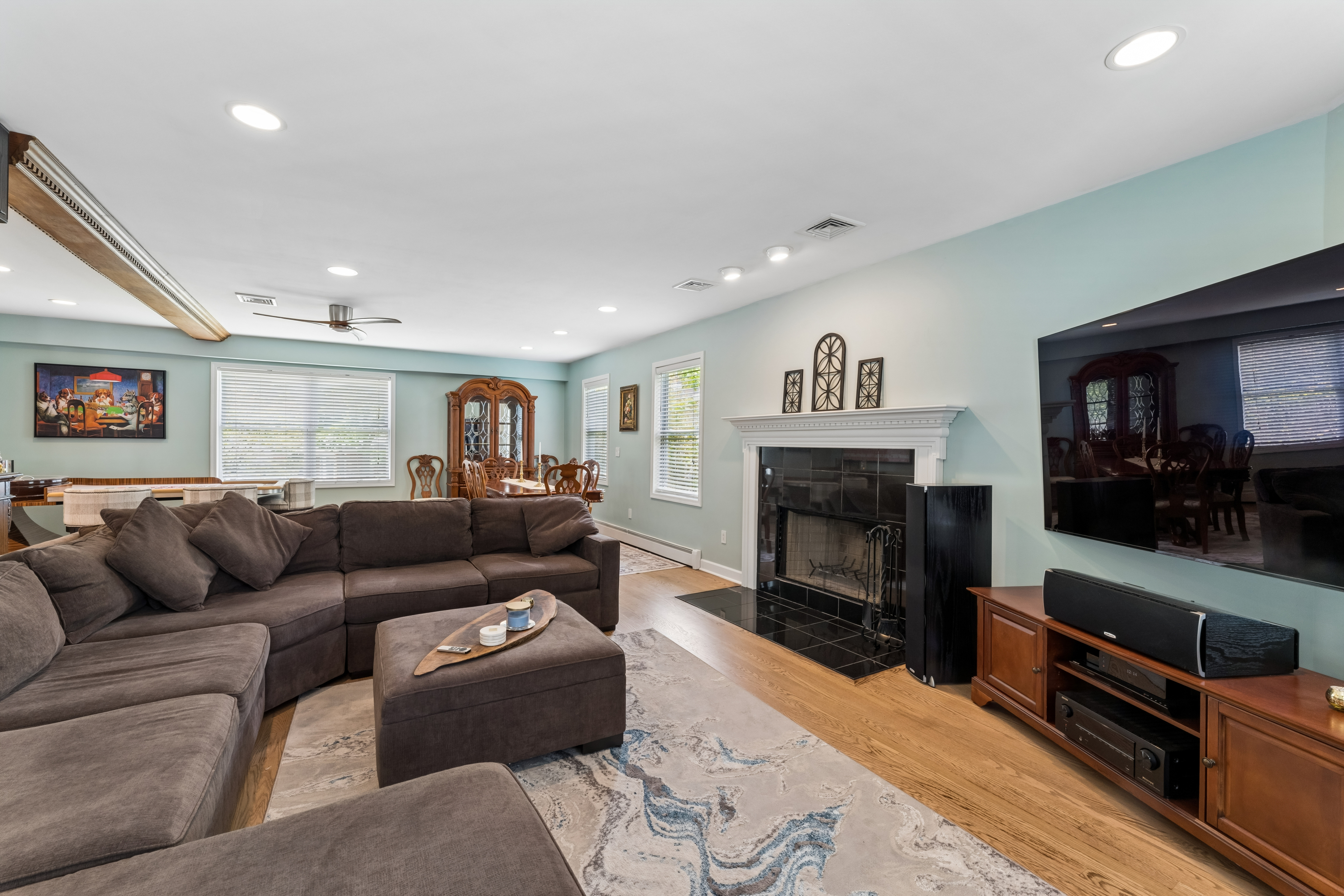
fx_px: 552
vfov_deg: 78.1
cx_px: 672
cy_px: 448
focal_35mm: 15
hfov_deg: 101.1
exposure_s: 1/10
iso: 400
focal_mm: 14.8
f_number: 13
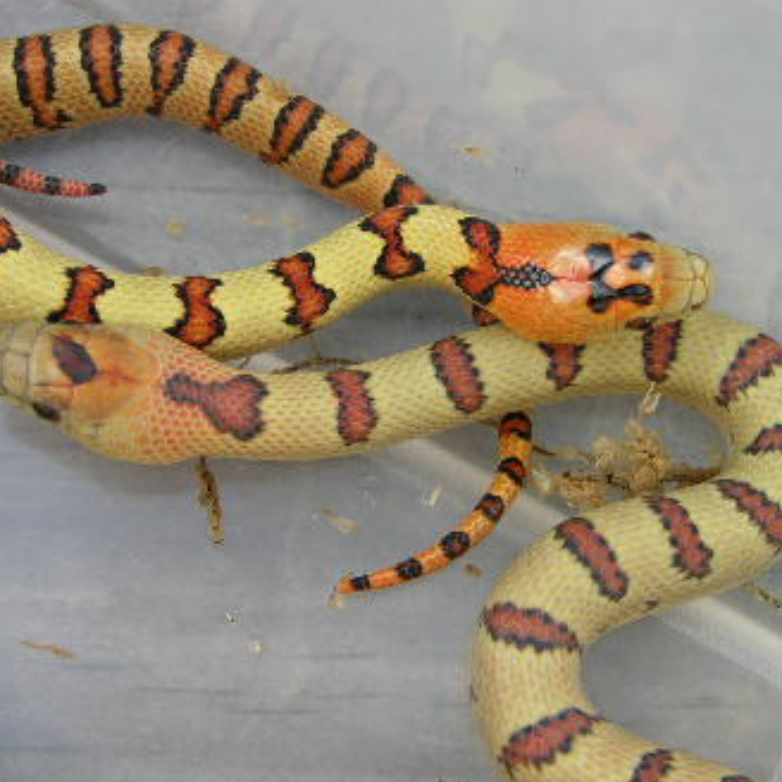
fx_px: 2914
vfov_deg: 15.3
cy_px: 377
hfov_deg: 15.3
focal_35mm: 114
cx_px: 396
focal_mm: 16.8
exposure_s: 1/114
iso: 50
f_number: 4.1
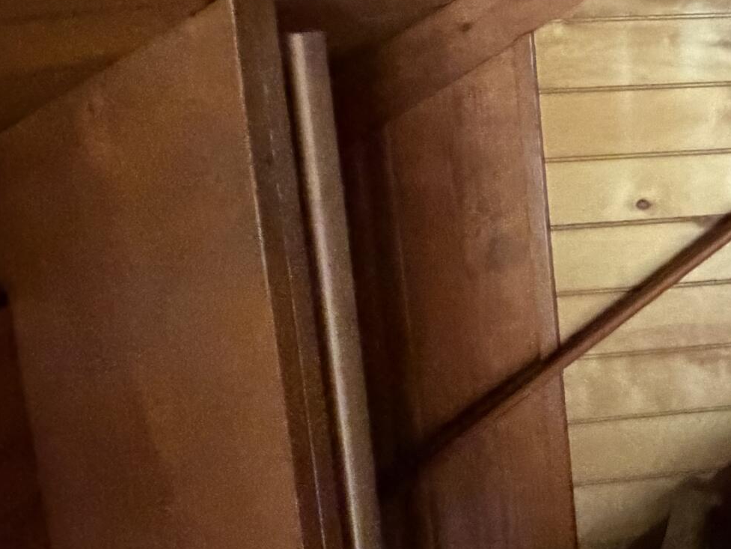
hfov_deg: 31.2
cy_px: 64
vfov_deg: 32.1
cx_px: 1000
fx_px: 908
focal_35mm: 43
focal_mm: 2.22
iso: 1250
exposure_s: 1/40
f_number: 2.2
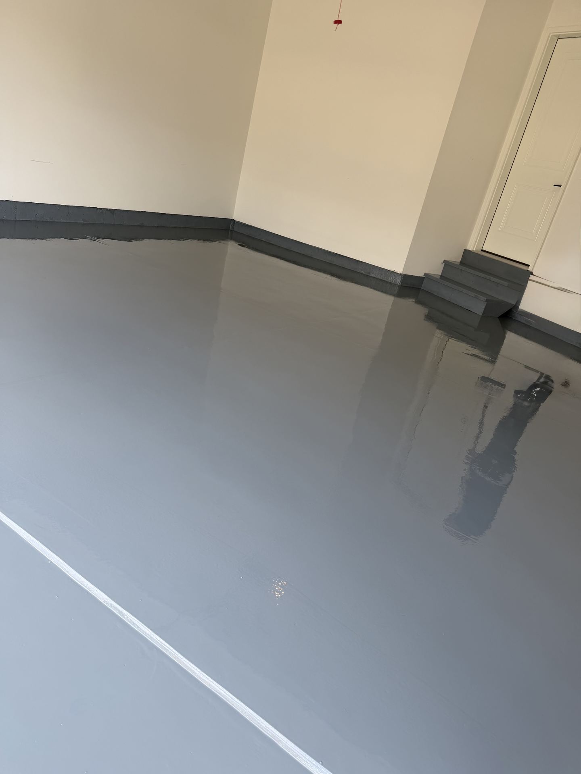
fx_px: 537
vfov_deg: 71.6
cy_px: 387
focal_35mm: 24
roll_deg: -14.1
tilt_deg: -21.8
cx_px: 290
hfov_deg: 56.8
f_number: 1.8
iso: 80
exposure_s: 1/708
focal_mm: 6.8
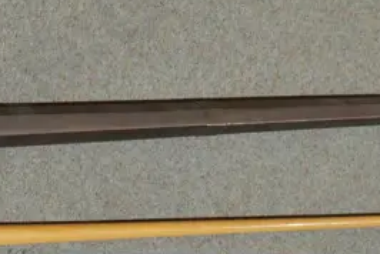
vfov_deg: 9.0
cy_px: 278
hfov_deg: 12.6
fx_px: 1606
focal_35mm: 152
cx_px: -240
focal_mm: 19
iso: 400
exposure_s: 1/60
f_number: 4.1
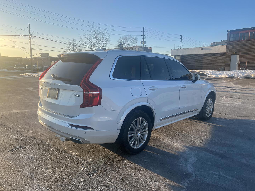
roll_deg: -1.0
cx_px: 128
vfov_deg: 53.1
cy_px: 96
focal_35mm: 26
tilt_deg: -7.6
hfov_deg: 67.3
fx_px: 192
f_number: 1.5
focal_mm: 5.7
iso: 50
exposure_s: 1/1779
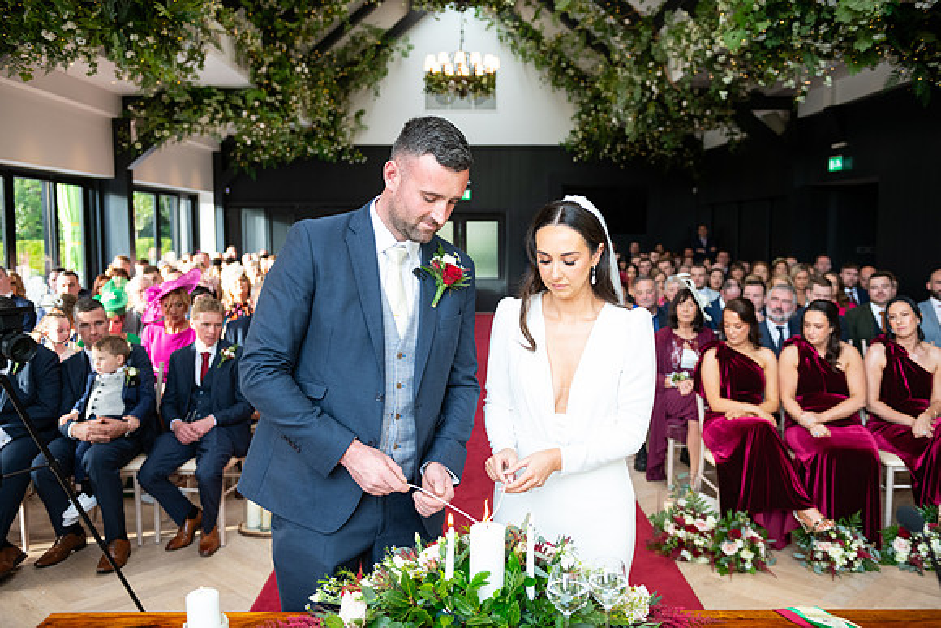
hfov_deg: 58.7
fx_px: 837
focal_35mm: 32
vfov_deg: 41.1
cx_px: 470
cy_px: 314
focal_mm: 32
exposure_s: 1/160
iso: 640
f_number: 3.5
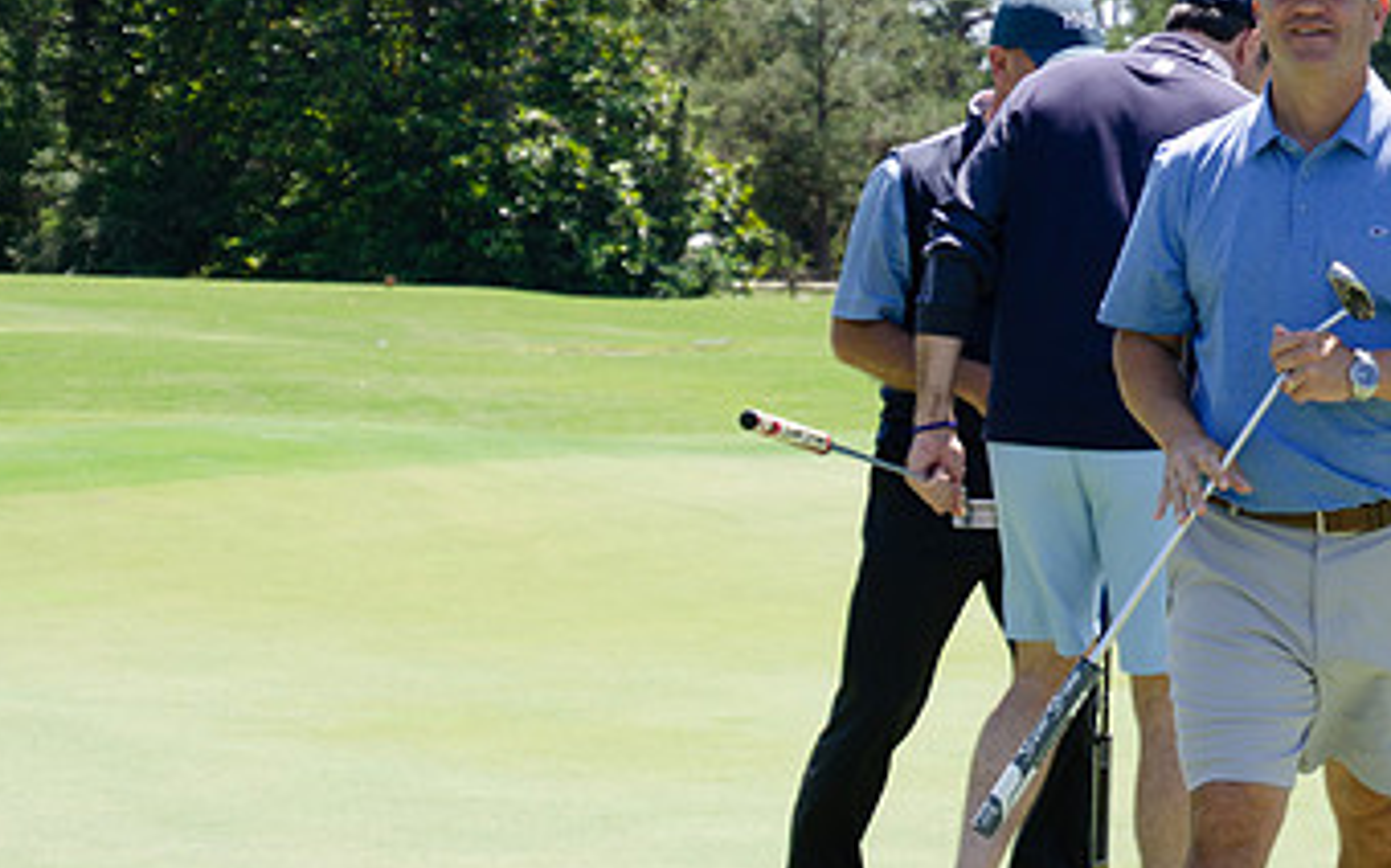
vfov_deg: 8.7
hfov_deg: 13.8
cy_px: 291
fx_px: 5721
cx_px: 1088
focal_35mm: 151
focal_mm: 58
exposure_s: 1/800
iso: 400
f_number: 7.1
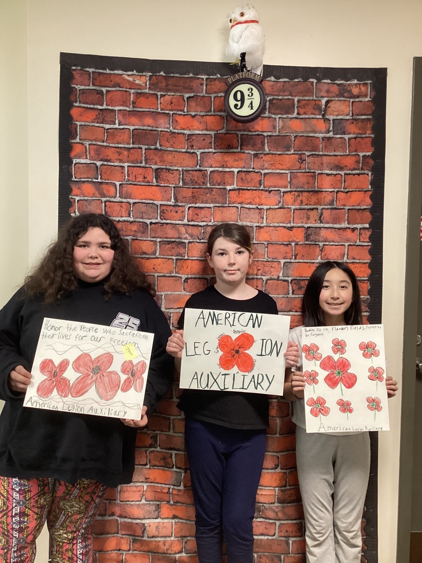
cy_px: 282
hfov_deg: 45.4
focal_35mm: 31
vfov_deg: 58.4
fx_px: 504
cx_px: 211
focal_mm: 3.3
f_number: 2.4
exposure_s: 1/40
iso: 320
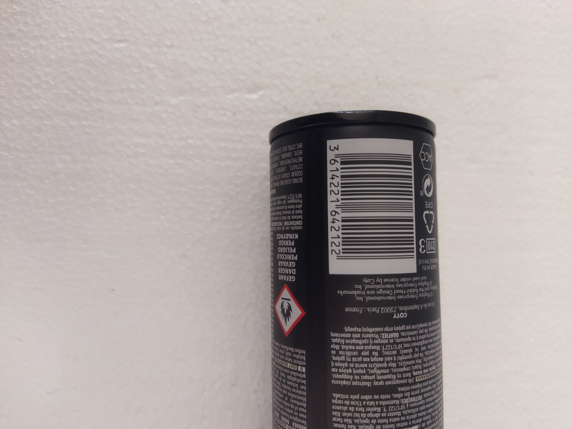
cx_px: 286
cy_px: 214
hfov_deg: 65.3
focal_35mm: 27
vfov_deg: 51.4
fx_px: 446
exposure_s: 1/50
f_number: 1.79
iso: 363
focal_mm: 4.71
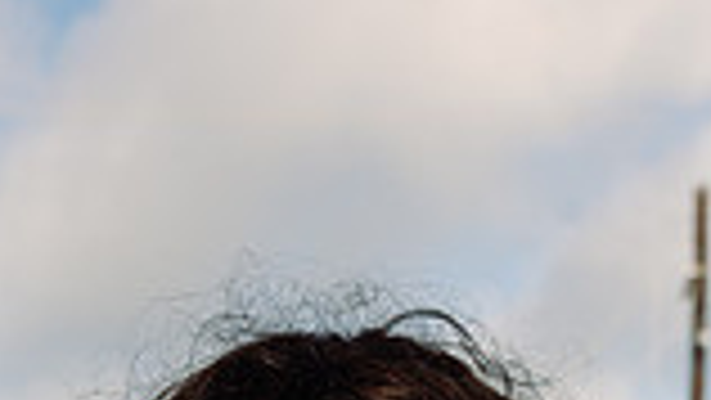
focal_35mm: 128
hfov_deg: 16.7
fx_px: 2414
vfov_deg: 8.5
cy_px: 1002
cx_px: 270
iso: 80
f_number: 6.3
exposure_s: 1/250
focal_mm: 43
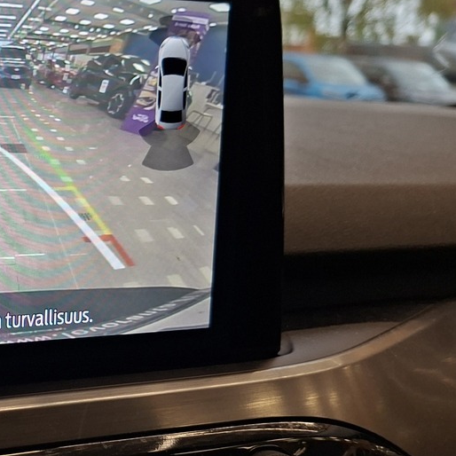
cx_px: -137
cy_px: 245
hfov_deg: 25.8
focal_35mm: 57
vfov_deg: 30.0
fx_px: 850
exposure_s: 1/129
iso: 40
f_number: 1.8
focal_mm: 5.54
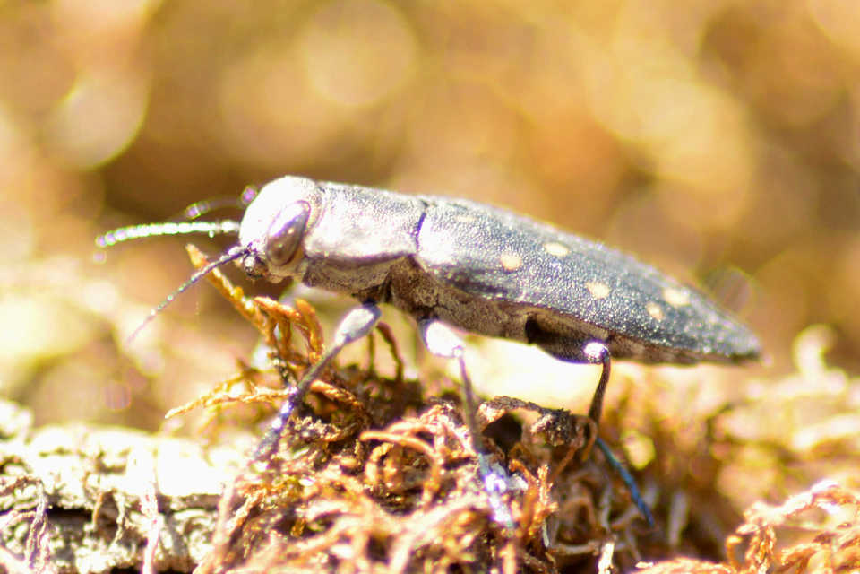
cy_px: 287
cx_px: 430
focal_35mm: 150
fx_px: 3583
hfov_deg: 13.7
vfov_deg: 9.1
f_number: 4.5
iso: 400
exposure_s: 1/400
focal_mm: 100
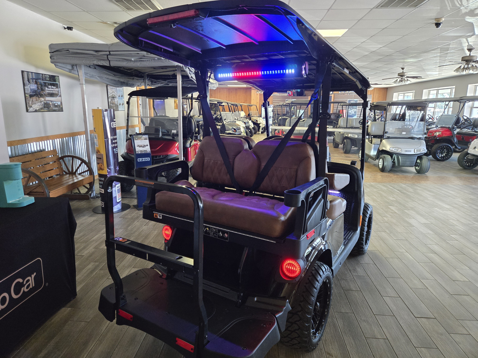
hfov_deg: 73.9
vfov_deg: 58.9
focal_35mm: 23
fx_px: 318
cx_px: 239
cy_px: 179
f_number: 1.8
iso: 1000
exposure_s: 1/120
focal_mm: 5.4
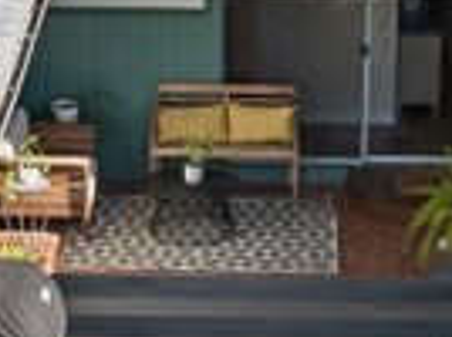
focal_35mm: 183
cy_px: 303
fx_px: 2385
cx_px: 186
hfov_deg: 10.8
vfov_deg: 8.1
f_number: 2.8
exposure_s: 1/100
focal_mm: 12.3
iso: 130
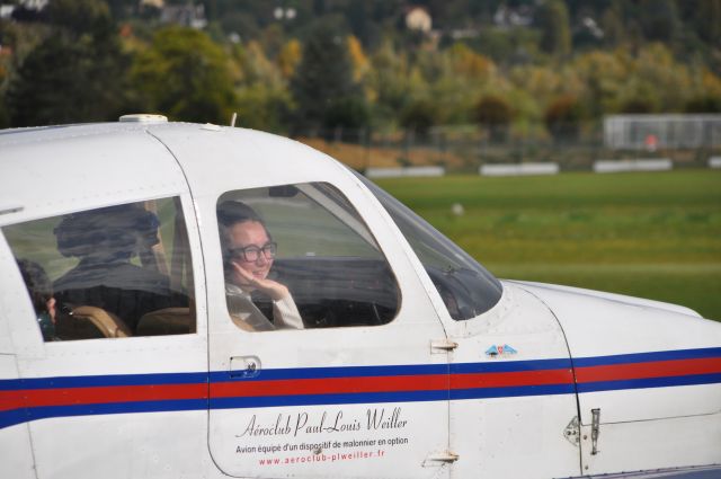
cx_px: 360
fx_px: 5551
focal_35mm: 278
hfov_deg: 7.4
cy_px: 240
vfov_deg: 4.9
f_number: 6
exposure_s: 1/2000
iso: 250
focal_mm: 185
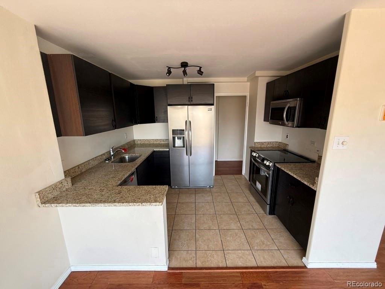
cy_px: 144
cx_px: 192
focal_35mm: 14
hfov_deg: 102.1
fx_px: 156
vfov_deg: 85.7
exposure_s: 1/99
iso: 100
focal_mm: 2.22
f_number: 2.2
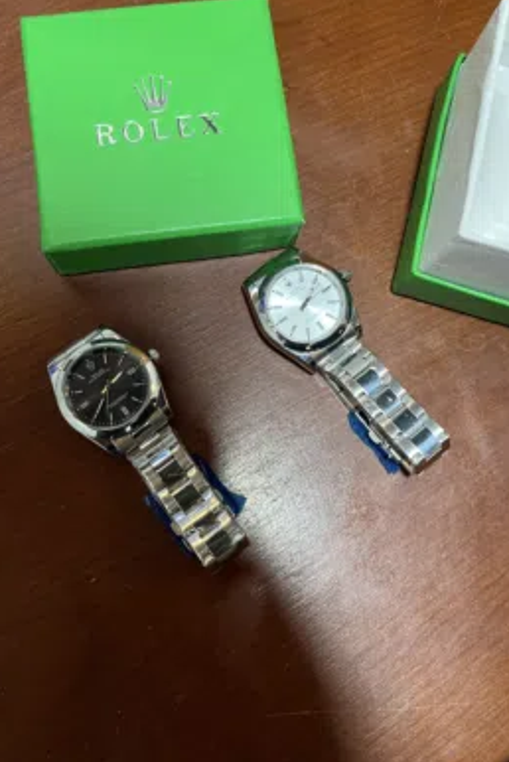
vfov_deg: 65.4
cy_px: 371
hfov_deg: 46.5
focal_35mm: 28
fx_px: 593
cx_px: 254
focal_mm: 5.1
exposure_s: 1/60
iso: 200
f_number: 1.6
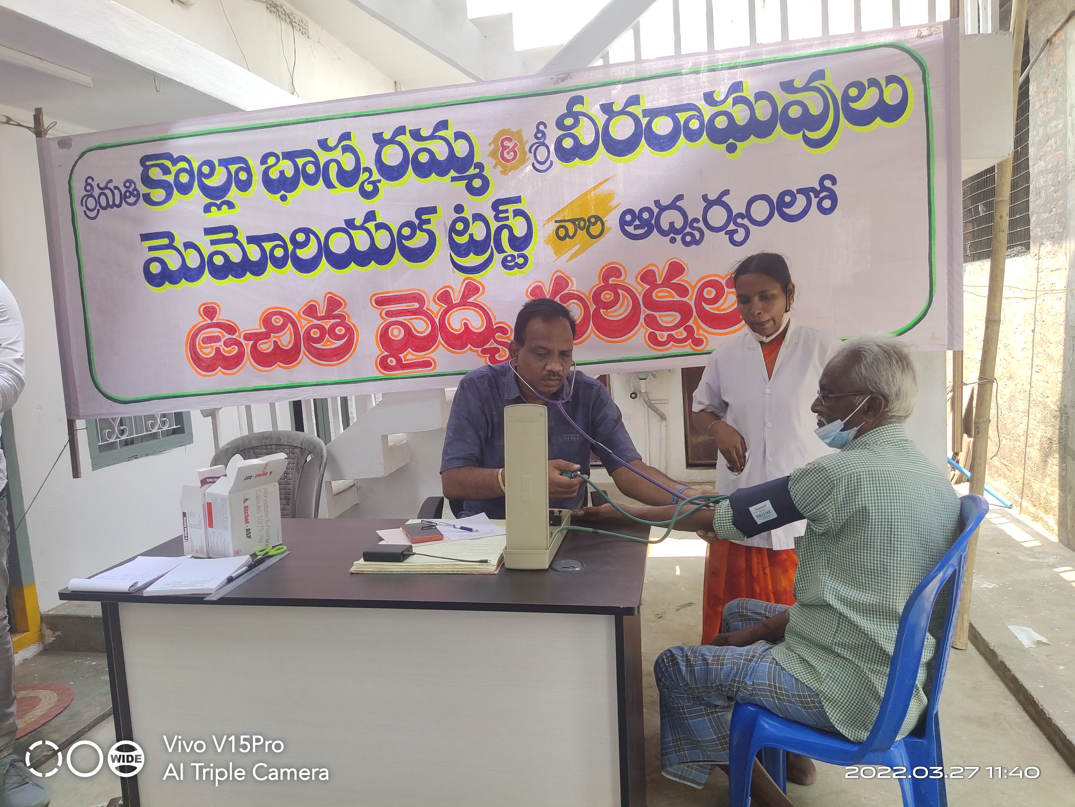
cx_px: 538
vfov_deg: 54.9
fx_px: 776
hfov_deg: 69.4
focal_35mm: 25
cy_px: 404
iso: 50
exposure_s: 1/364
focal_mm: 4.71
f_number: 1.8
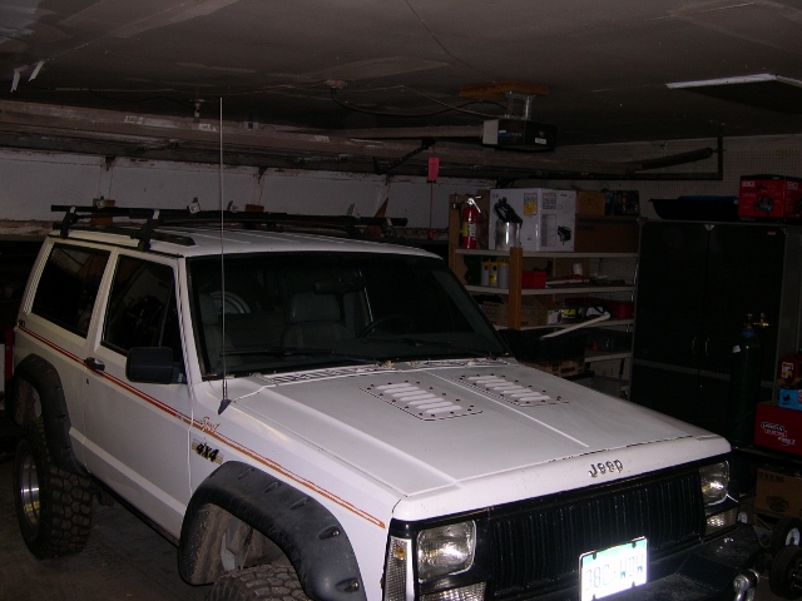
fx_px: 880
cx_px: 401
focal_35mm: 38
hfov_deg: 49.0
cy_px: 300
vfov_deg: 37.7
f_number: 2.8
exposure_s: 1/60
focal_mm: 8
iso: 137
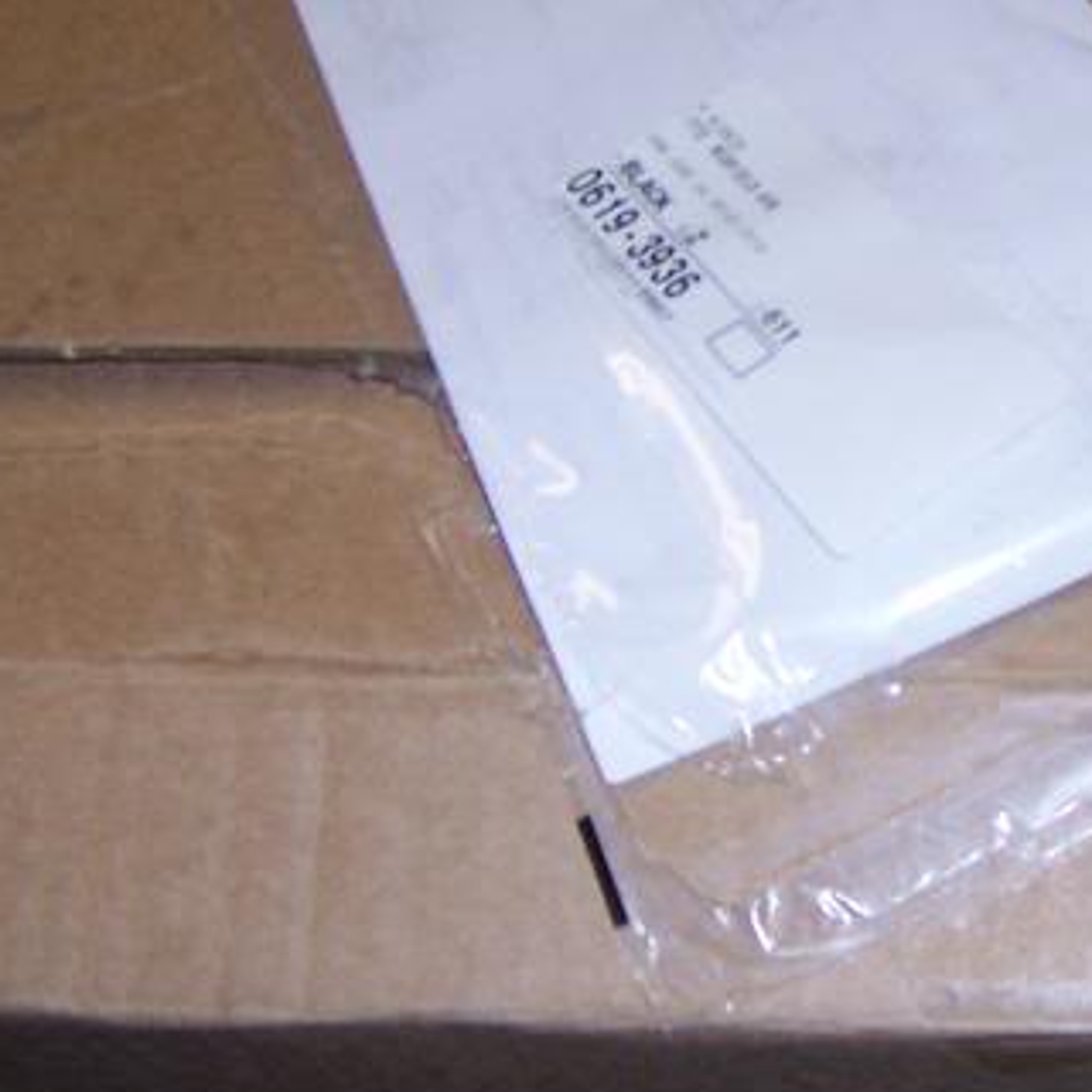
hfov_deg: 23.2
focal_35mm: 73
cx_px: 945
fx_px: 2605
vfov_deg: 23.7
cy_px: 474
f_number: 2.8
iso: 140
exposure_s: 1/60
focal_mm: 5.5
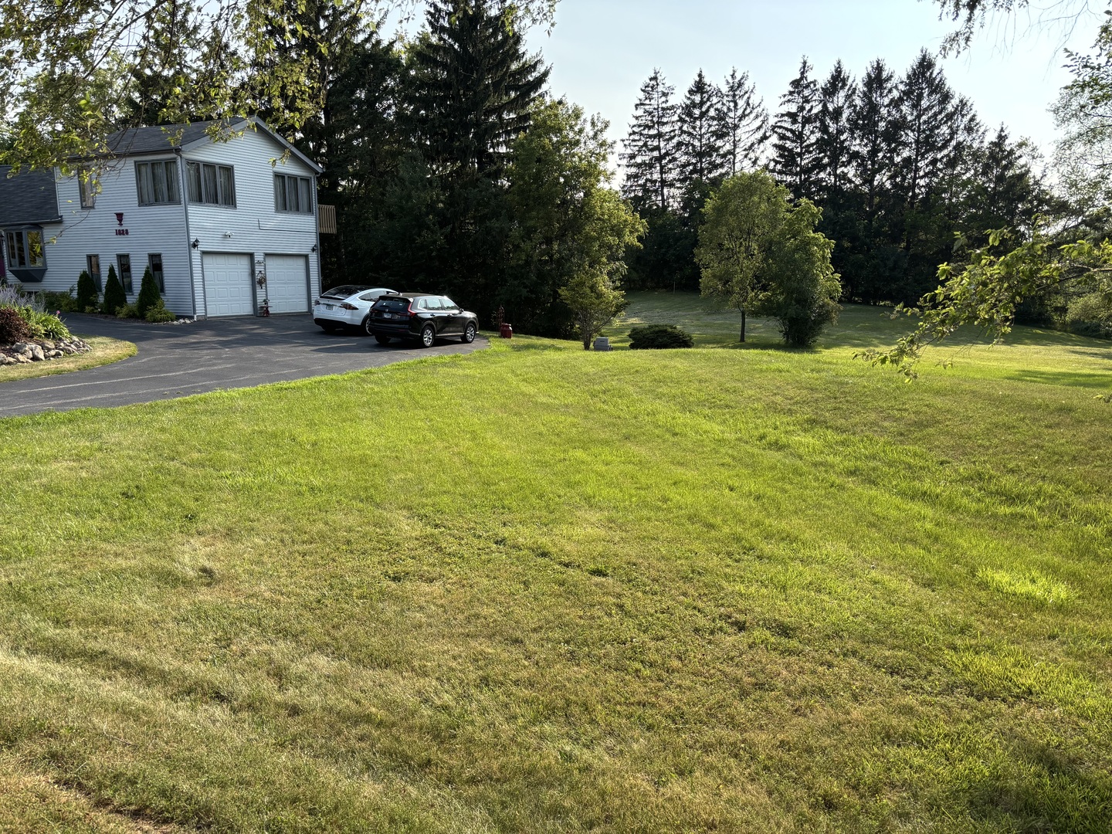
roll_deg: +0.7
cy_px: 417
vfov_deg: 53.1
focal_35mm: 26
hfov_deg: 67.3
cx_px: 556
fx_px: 835
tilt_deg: -10.0
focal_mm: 5.96
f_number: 1.6
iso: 50
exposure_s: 1/1027
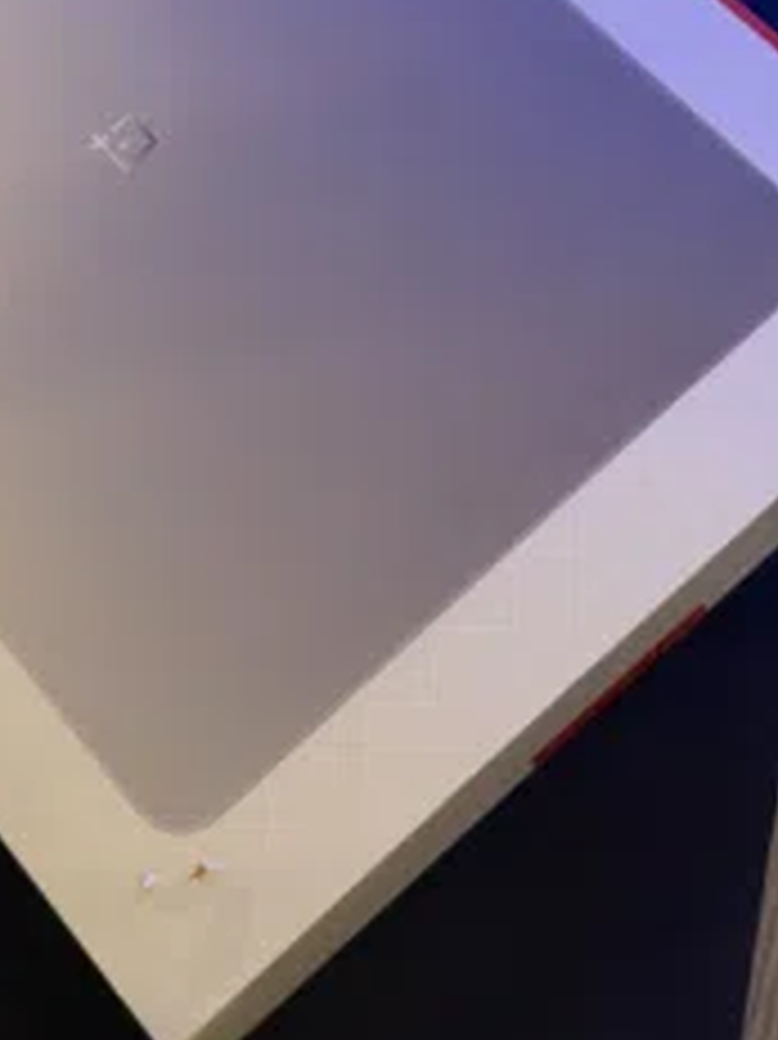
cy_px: 167
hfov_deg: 17.5
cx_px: 108
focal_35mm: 83
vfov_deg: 23.1
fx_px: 2490
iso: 250
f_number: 1.78
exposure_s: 1/40
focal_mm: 6.76
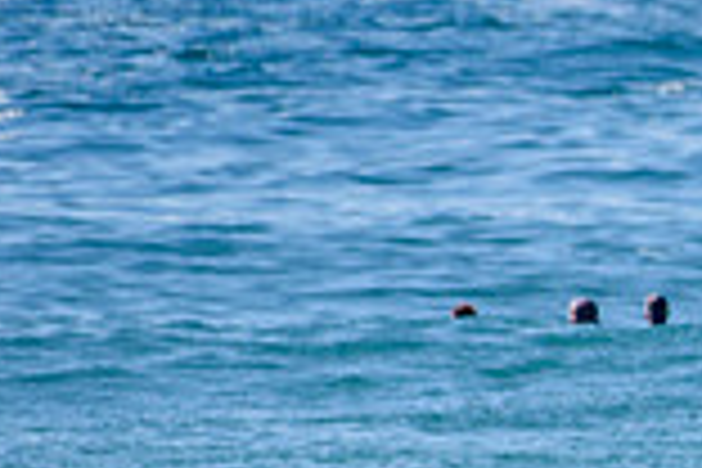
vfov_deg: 0.6
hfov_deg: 0.9
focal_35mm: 2339
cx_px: 1606
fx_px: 45607
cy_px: 691
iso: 140
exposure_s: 1/2000
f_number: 5.6
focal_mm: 500
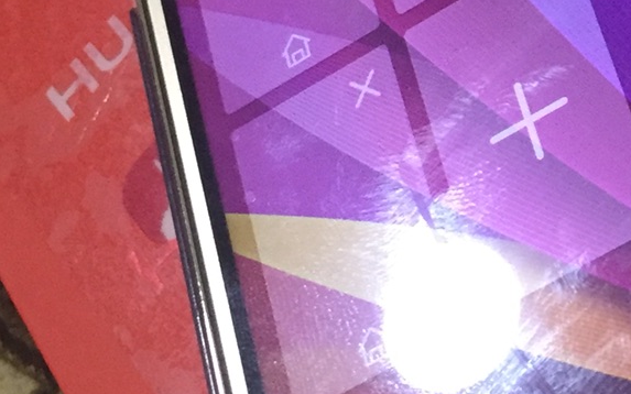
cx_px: 668
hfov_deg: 19.5
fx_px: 1771
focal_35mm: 103
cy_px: 87
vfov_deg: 12.7
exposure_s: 1/25
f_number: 2.2
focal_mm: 4.15
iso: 250
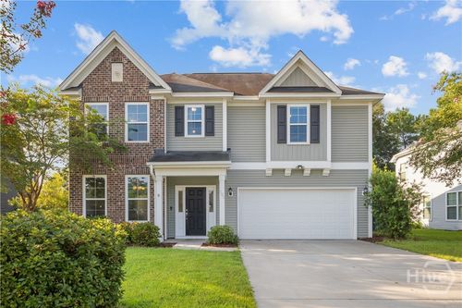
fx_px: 269
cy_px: 154
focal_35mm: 21
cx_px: 231
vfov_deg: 59.5
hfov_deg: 81.2
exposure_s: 1/250
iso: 100
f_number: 8
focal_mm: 21
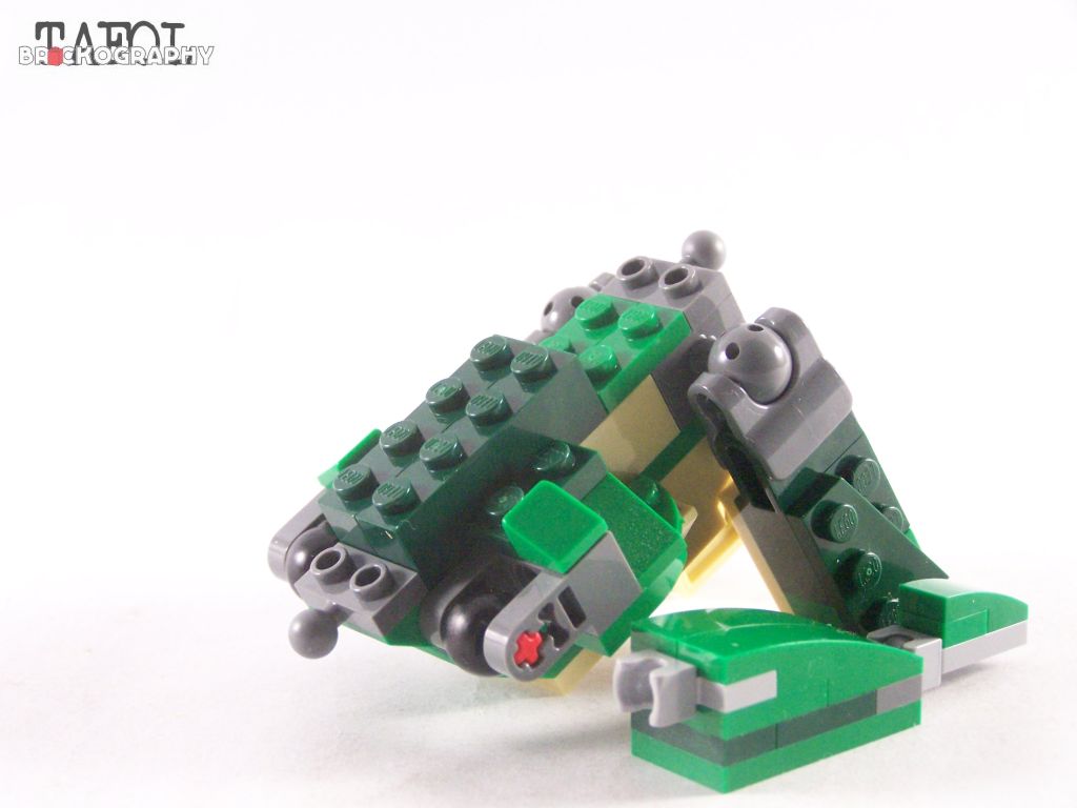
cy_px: 404
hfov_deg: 26.0
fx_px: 2333
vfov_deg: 19.6
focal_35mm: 75
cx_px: 538
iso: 400
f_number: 3.2
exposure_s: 1/60
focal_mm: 12.4
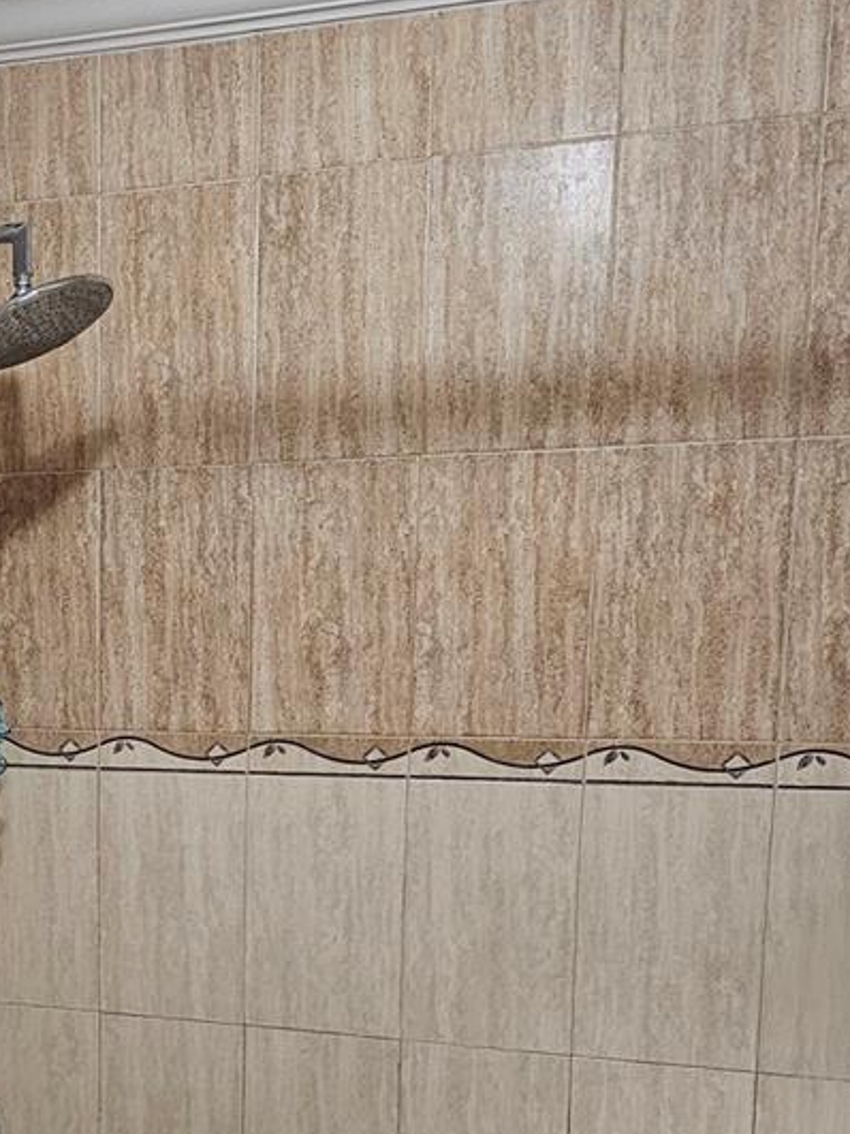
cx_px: 113
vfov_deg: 35.5
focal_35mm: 52
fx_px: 1703
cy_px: 927
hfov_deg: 27.2
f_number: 1.7
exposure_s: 1/120
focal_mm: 6.3
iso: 1000
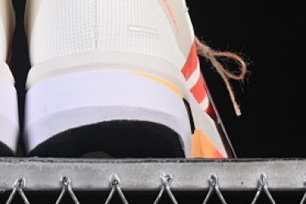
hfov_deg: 9.5
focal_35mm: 215
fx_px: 1827
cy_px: -24
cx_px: 31
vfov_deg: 6.4
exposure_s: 1/80
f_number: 8
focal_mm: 50
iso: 160
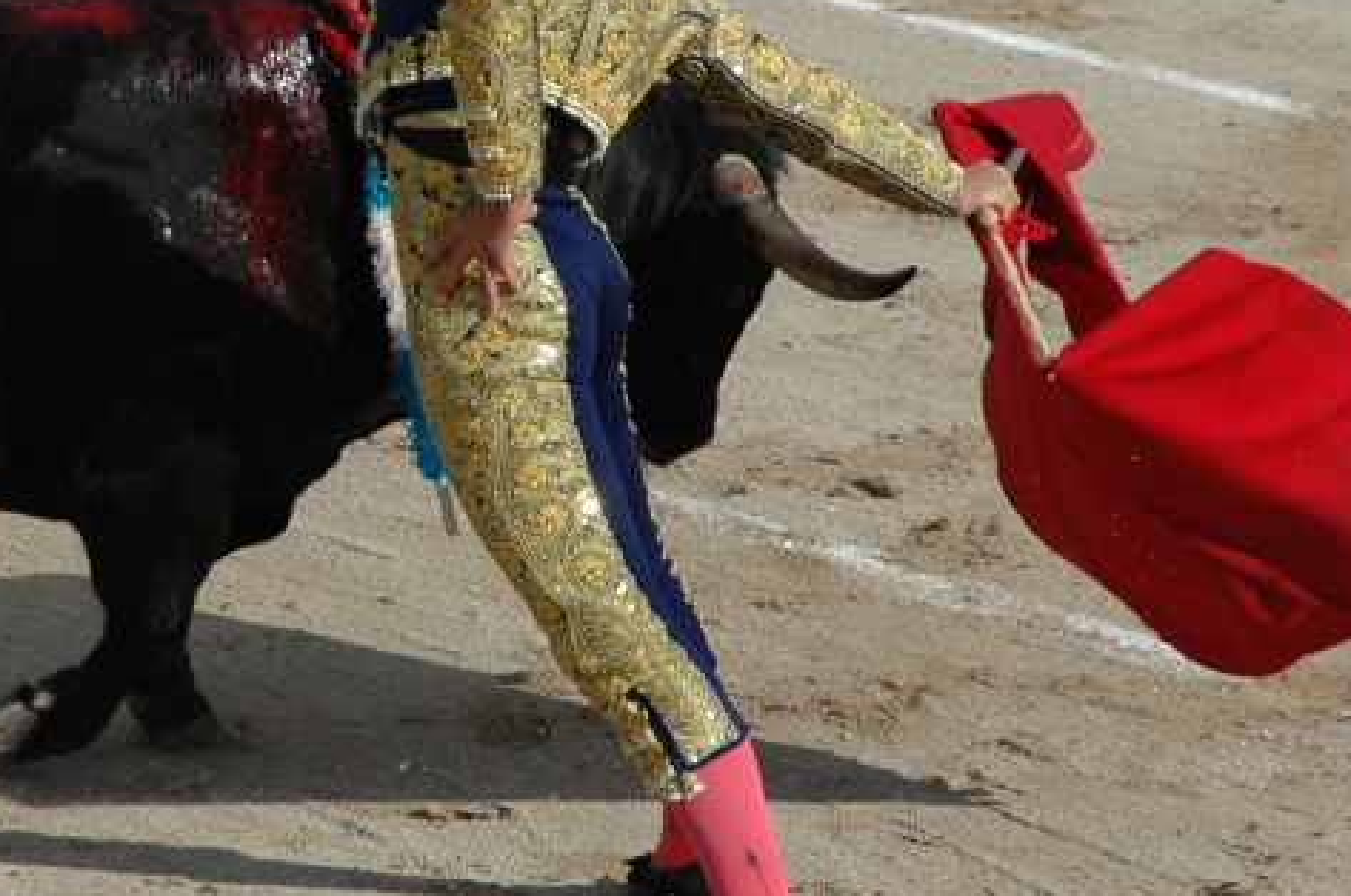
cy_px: 297
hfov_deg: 3.2
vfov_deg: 2.1
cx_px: 286
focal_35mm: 649
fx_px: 24322
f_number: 6.3
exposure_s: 1/2000
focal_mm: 200
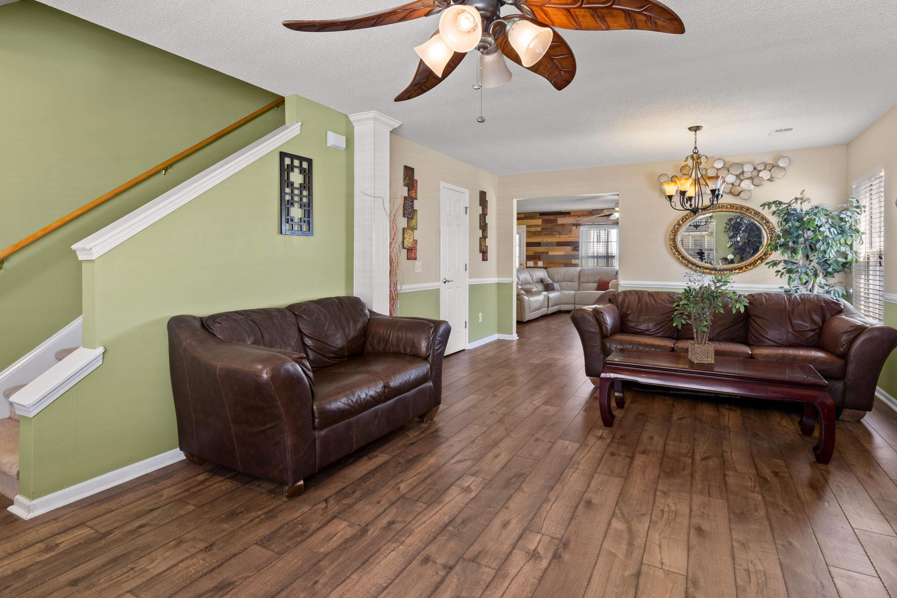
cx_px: 456
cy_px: 268
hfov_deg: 90.0
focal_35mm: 18
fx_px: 448
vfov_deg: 67.2
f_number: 8
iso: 250
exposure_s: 1/2.5
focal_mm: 16
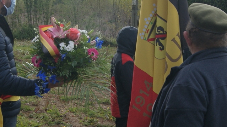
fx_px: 511
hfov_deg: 25.0
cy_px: 76
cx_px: 112
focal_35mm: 85
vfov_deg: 14.2
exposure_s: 1/80
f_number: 9
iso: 100
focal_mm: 18
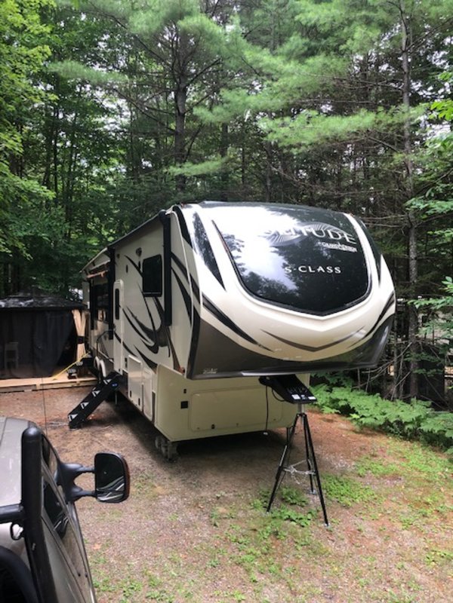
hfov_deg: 49.7
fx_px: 489
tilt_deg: +1.1
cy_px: 302
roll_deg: +0.8
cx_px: 226
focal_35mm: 28
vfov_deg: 63.4
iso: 25
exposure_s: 1/40
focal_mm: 3.99
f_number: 1.8
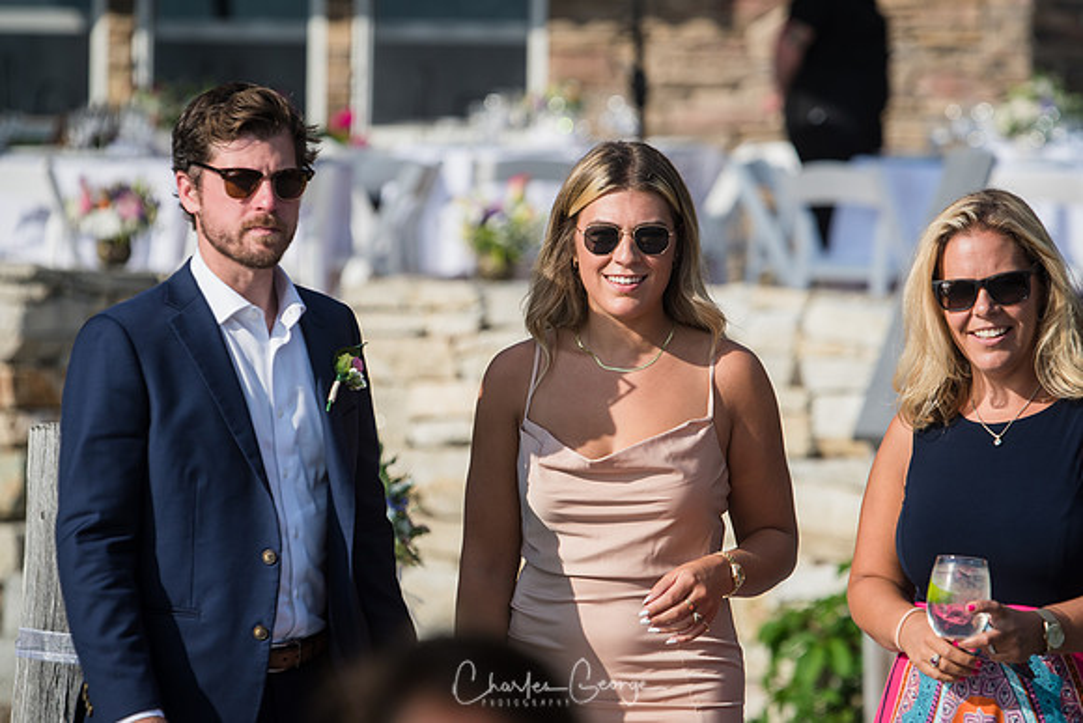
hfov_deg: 7.6
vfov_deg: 5.1
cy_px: 362
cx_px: 542
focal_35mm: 270
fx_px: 8124
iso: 200
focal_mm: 180
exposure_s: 1/2500
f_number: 4
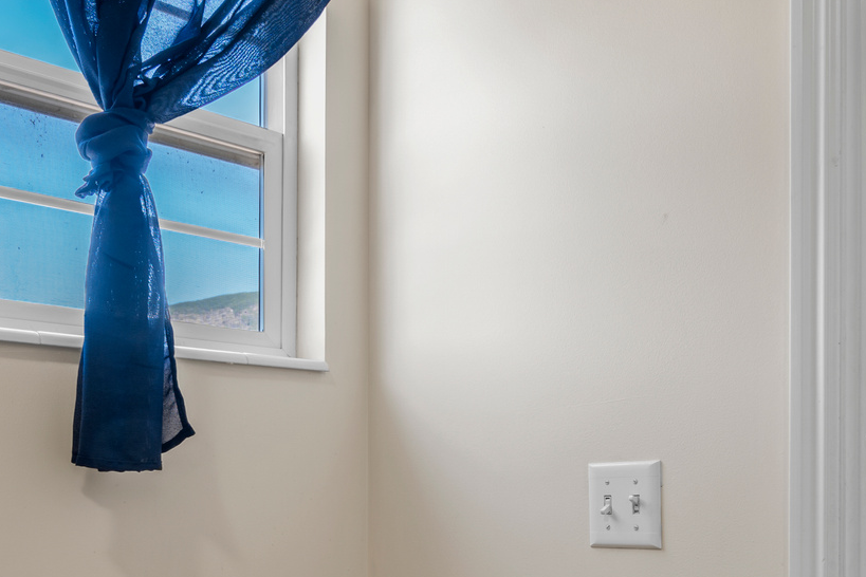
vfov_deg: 32.4
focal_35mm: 40
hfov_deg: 48.3
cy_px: 469
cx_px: 492
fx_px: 962
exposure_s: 1.6
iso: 100
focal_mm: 16
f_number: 8
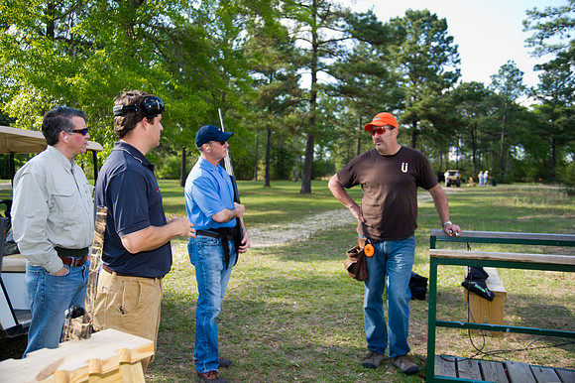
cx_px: 288
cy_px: 192
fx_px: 543
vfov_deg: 38.8
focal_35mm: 34
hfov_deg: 55.8
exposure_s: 1/125
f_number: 5
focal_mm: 34
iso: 100
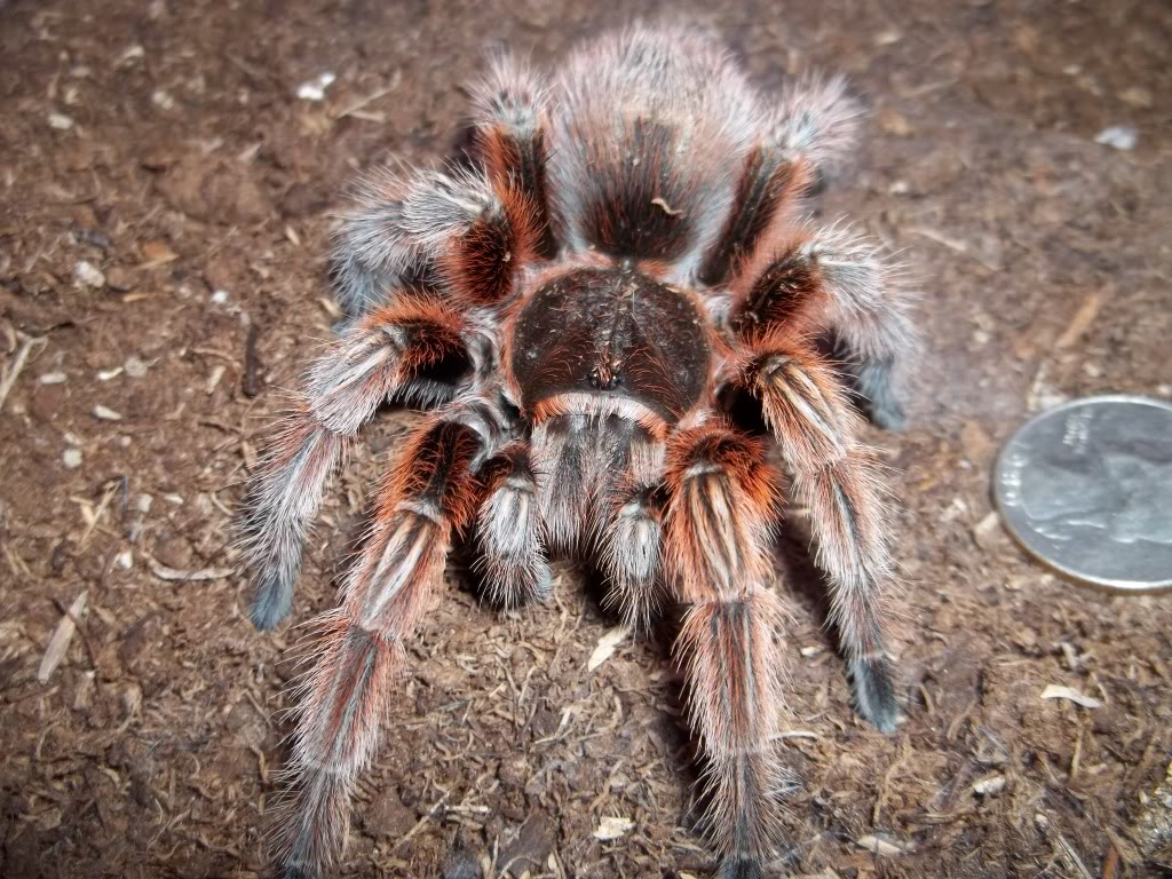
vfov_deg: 42.9
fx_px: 1117
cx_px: 586
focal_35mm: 33
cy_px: 440
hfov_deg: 55.4
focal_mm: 5.9
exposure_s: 1/30
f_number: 3.3
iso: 64
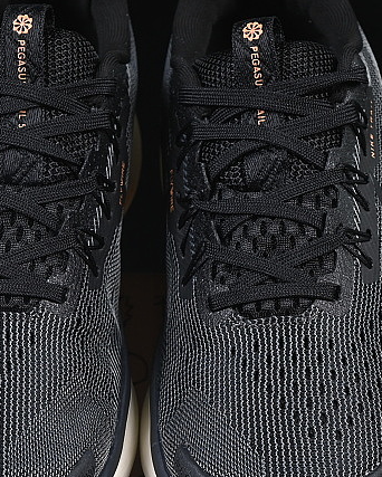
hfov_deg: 8.7
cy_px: 293
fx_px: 2514
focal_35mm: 178
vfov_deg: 10.8
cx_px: 146
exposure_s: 1/60
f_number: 6.3
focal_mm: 50
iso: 160
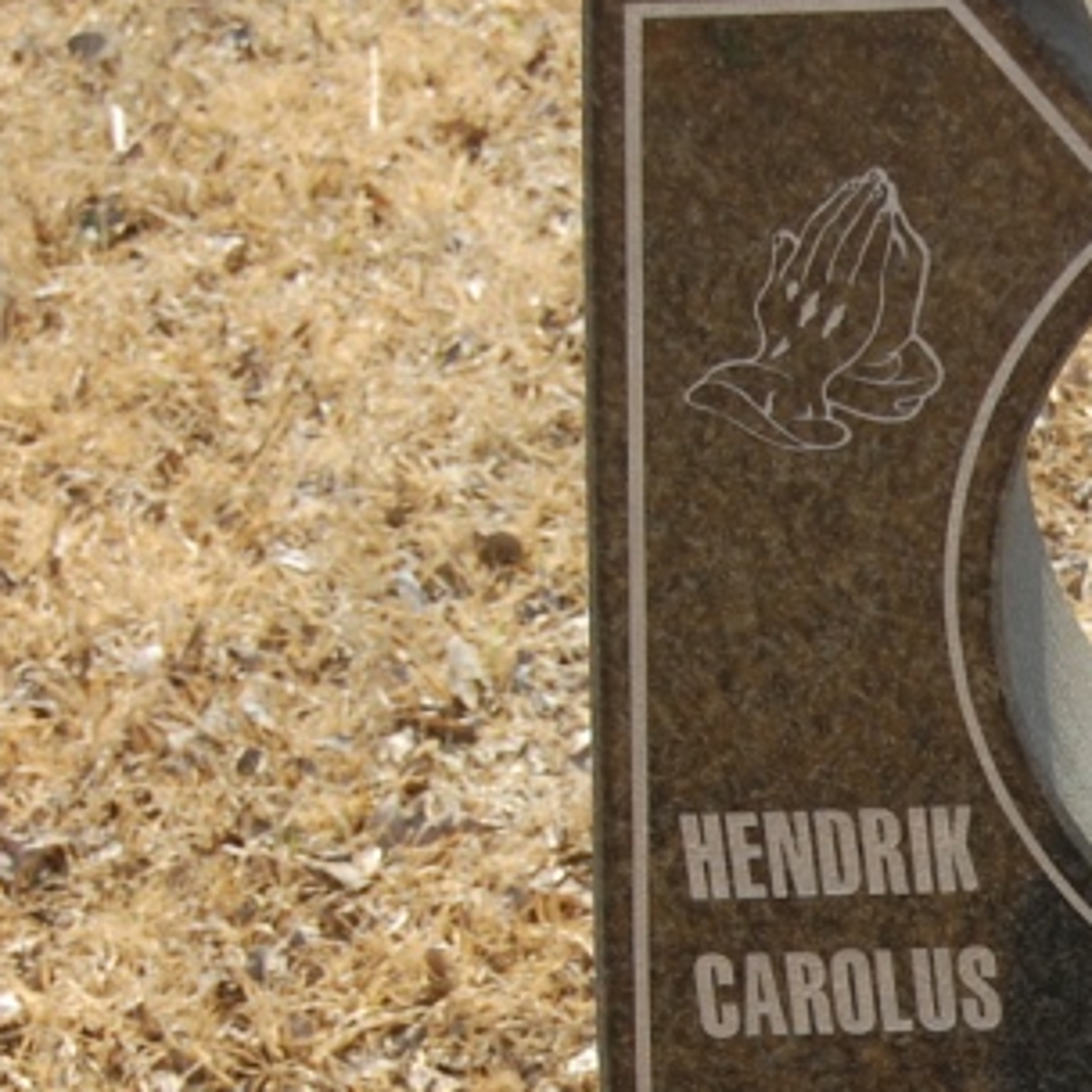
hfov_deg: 10.4
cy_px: 1090
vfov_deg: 10.6
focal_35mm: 163
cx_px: 1570
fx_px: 5818
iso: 200
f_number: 7.1
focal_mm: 38
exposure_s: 1/200
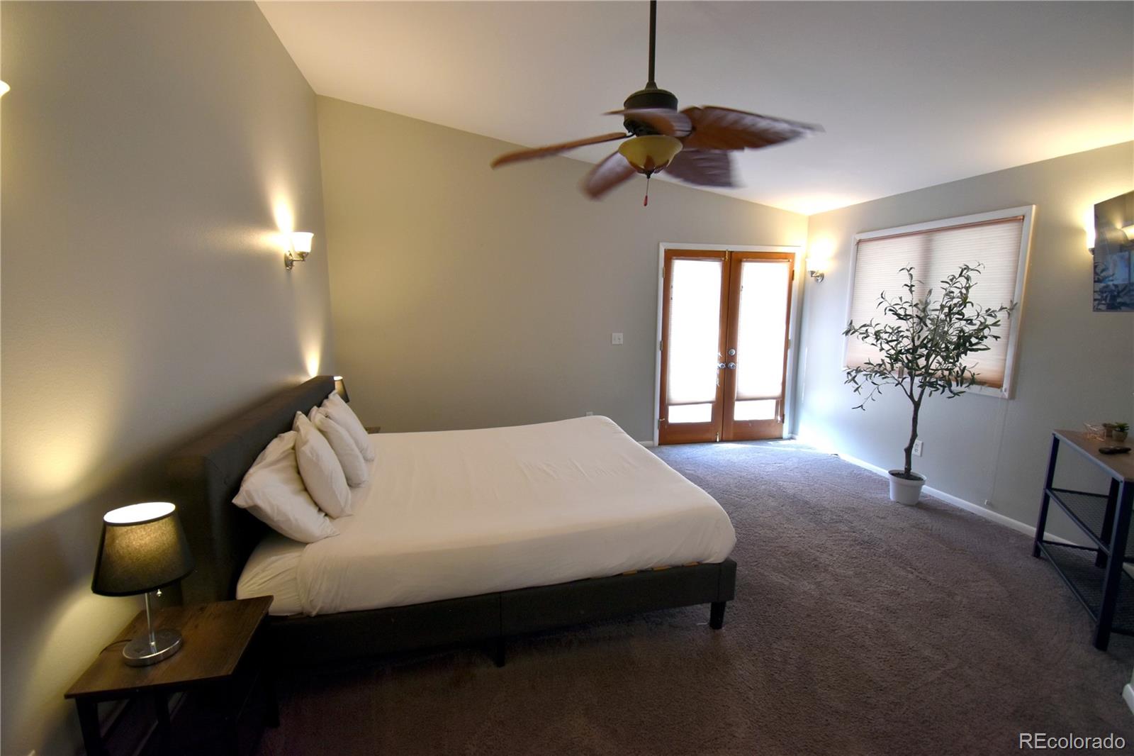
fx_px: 472
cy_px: 378
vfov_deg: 77.3
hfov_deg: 100.4
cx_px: 567
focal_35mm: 15
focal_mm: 10
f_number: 4.5
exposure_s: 1/60
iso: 450
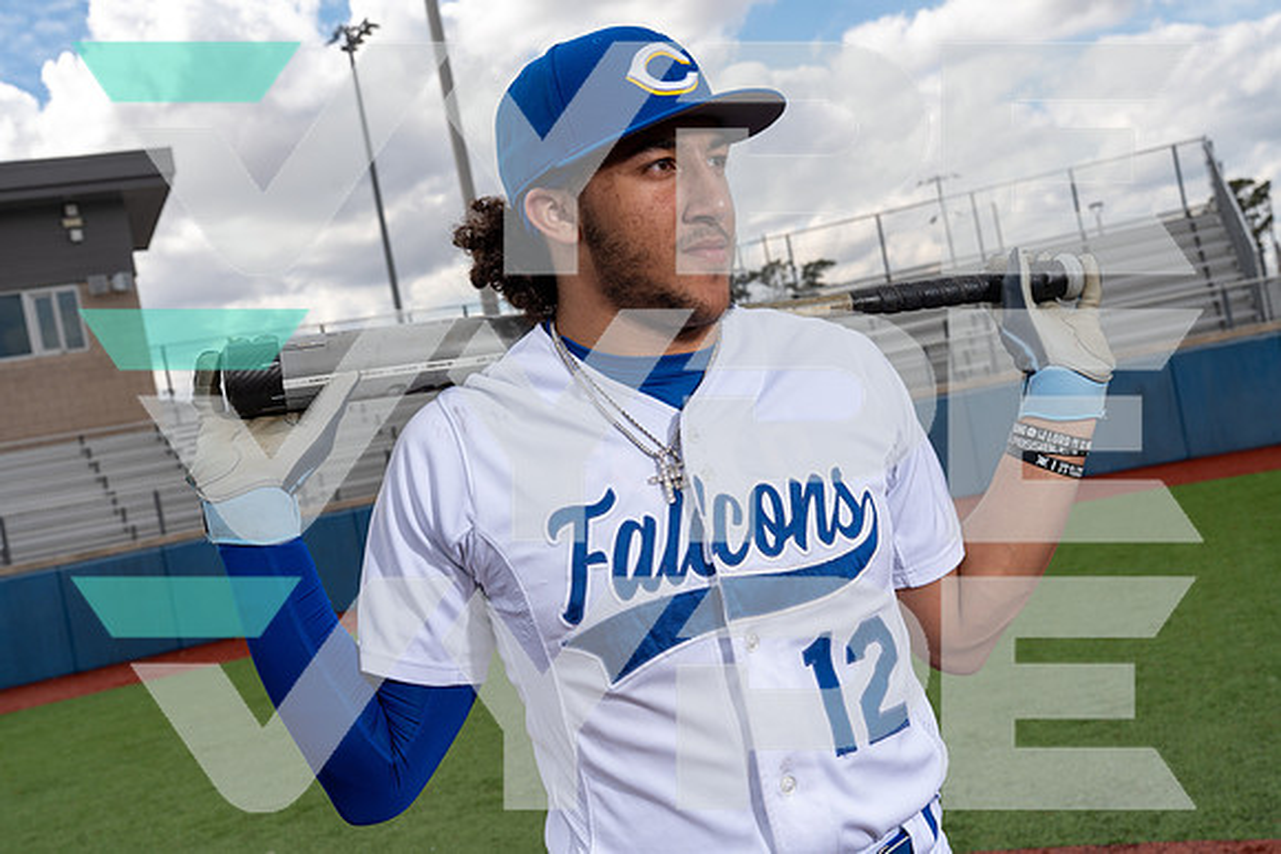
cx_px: 640
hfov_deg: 47.4
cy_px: 427
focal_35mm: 41
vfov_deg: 32.6
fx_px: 1459
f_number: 8
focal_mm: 41
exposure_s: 1/250
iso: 100
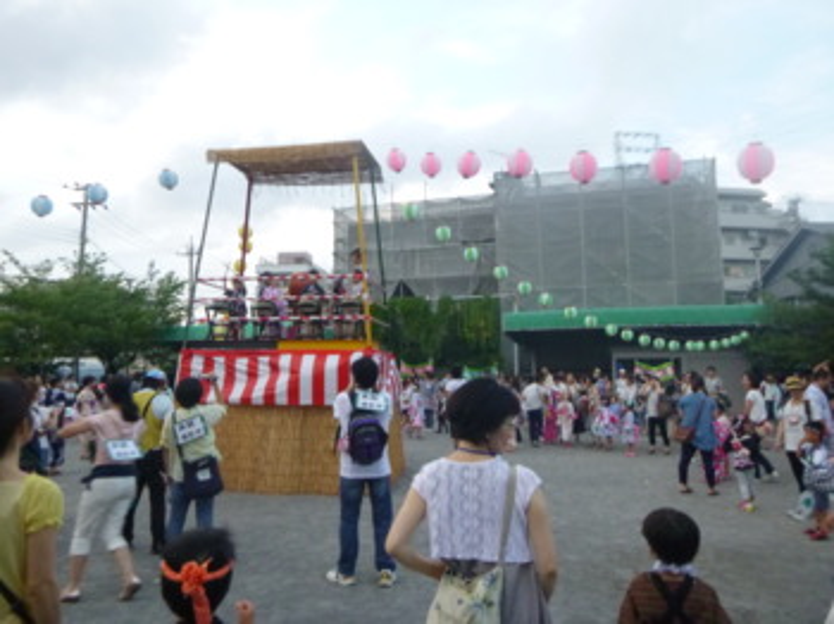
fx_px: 602
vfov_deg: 54.8
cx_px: 417
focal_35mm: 25
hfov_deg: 69.4
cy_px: 312
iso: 400
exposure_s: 1/40
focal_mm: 4.5
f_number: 3.9
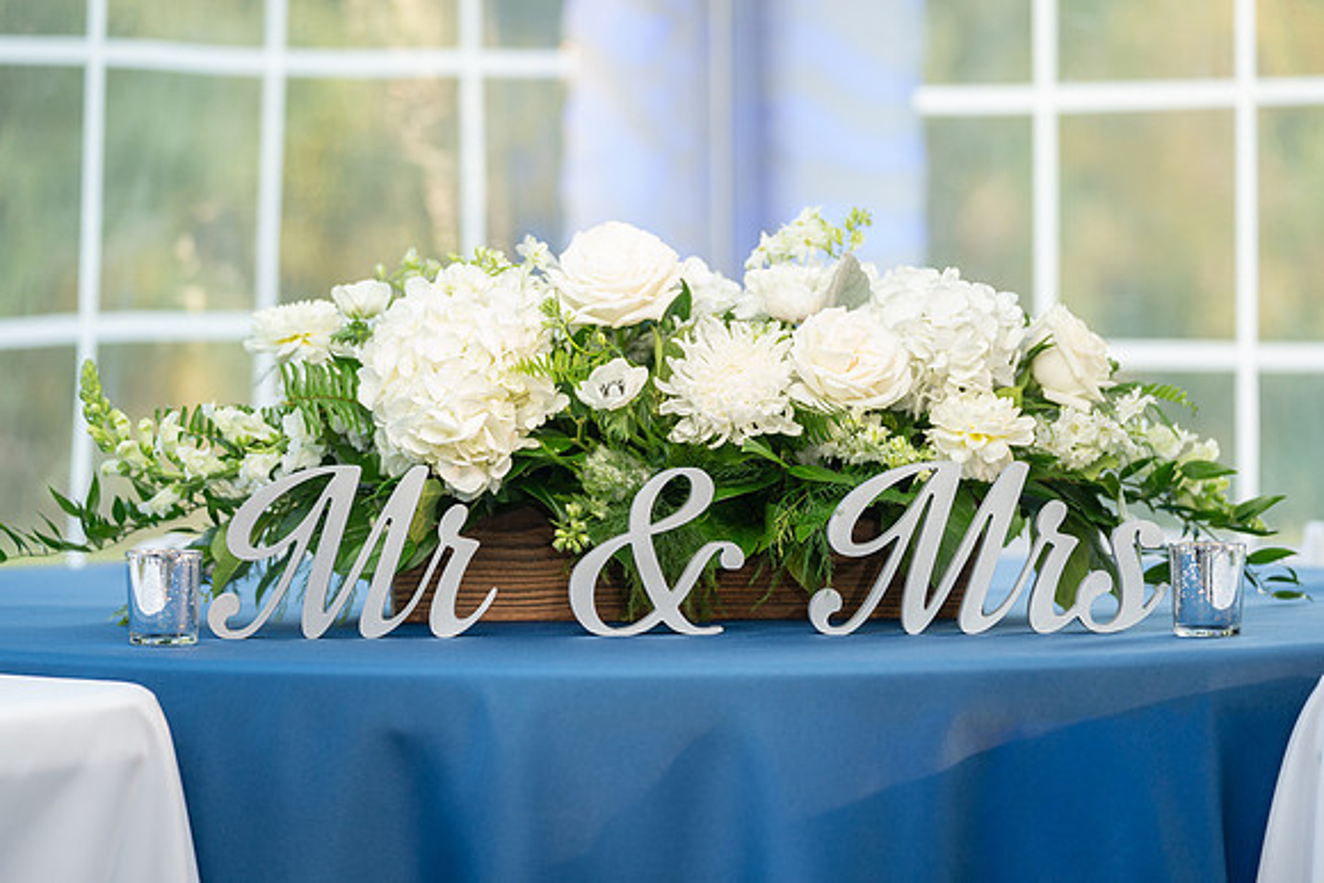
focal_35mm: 128
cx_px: 656
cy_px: 401
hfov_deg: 16.0
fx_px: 4722
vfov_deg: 10.7
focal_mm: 116
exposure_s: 1/200
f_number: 2.8
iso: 500
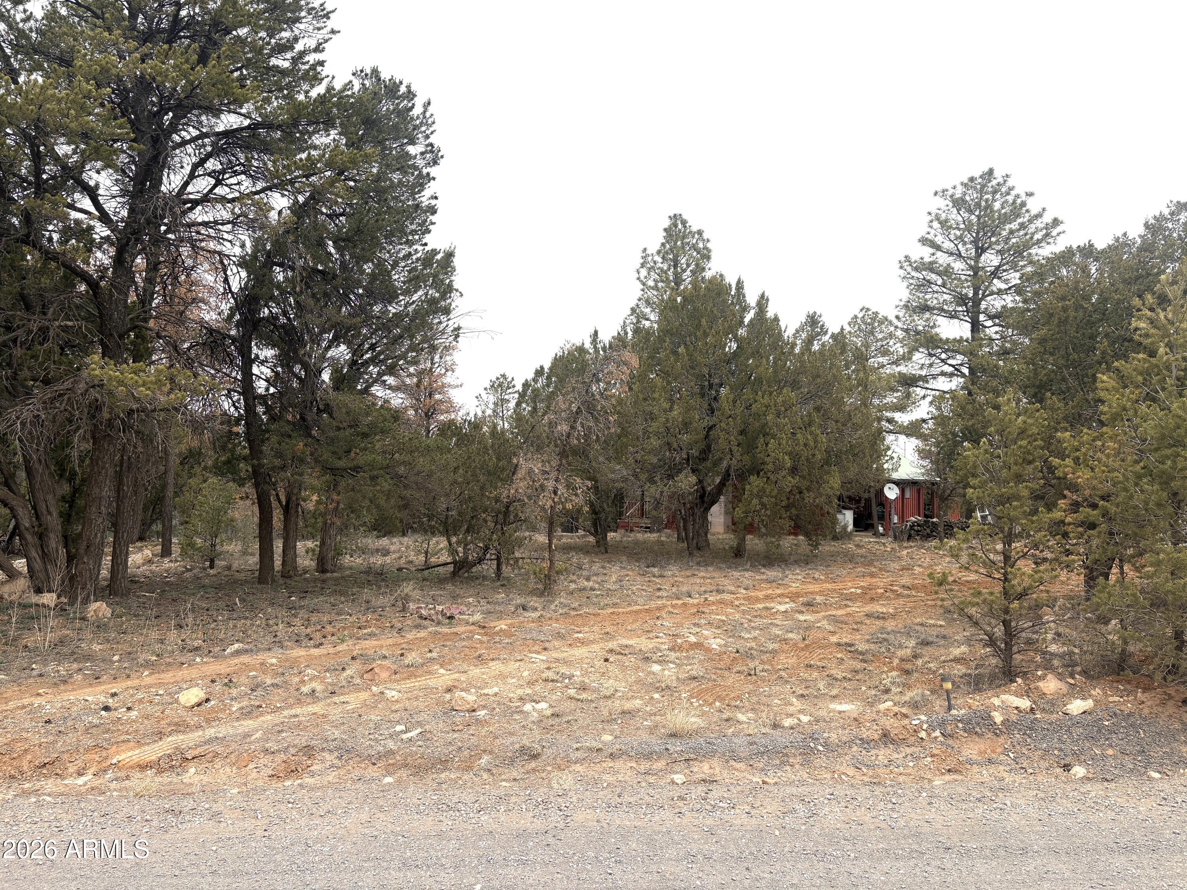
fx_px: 892
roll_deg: -0.7
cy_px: 445
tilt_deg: +2.4
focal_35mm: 26
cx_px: 594
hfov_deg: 67.3
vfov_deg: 53.1
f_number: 1.6
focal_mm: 5.96
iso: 50
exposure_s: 1/708
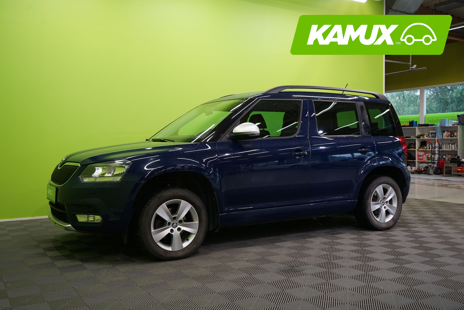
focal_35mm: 34
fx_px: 438
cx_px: 232
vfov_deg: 38.9
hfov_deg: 55.8
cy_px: 155
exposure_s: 1/25
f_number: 5.6
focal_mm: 34
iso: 400
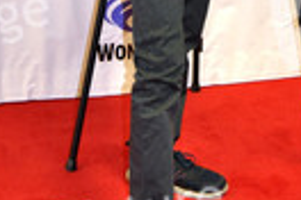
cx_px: 181
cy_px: -100
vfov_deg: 12.0
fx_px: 911
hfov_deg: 18.7
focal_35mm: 109
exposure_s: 1/60
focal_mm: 24
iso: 1000
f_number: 4.5
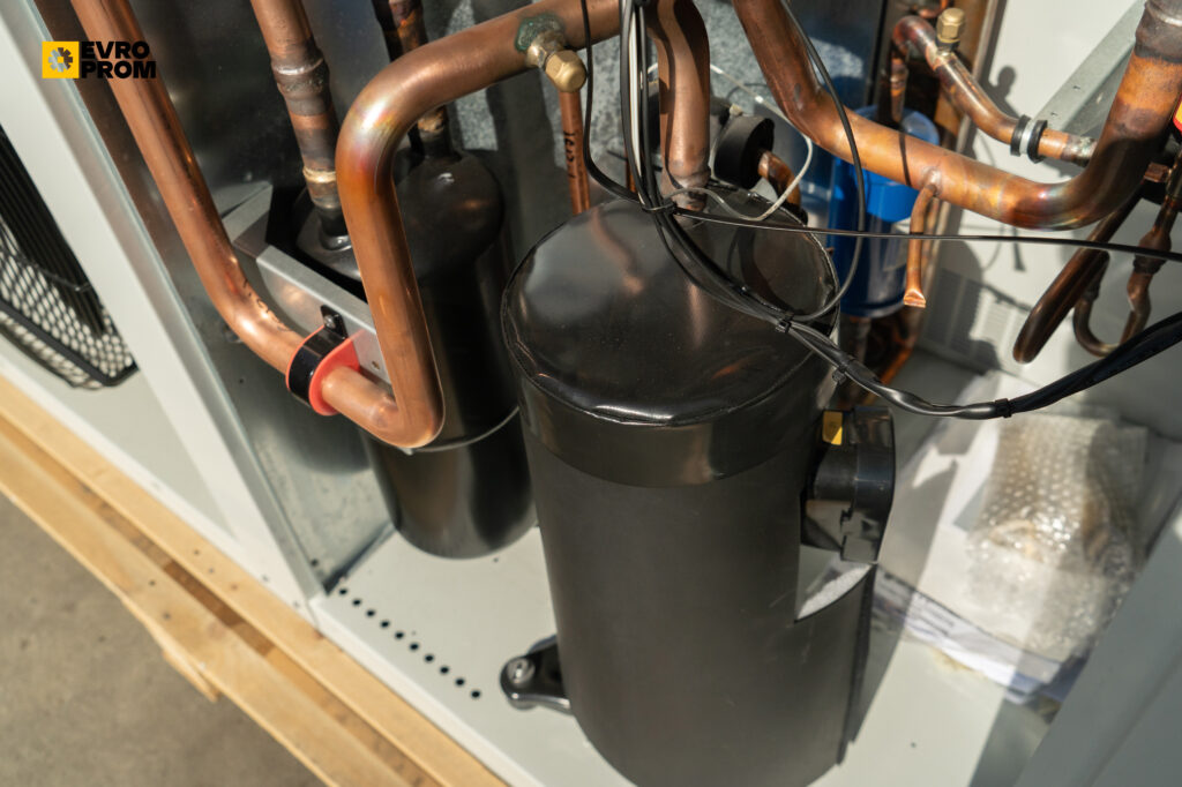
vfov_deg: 41.1
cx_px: 591
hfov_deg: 58.7
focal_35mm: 32
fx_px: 1050
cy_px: 394
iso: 250
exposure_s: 1/1600
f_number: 5.6
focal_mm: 32
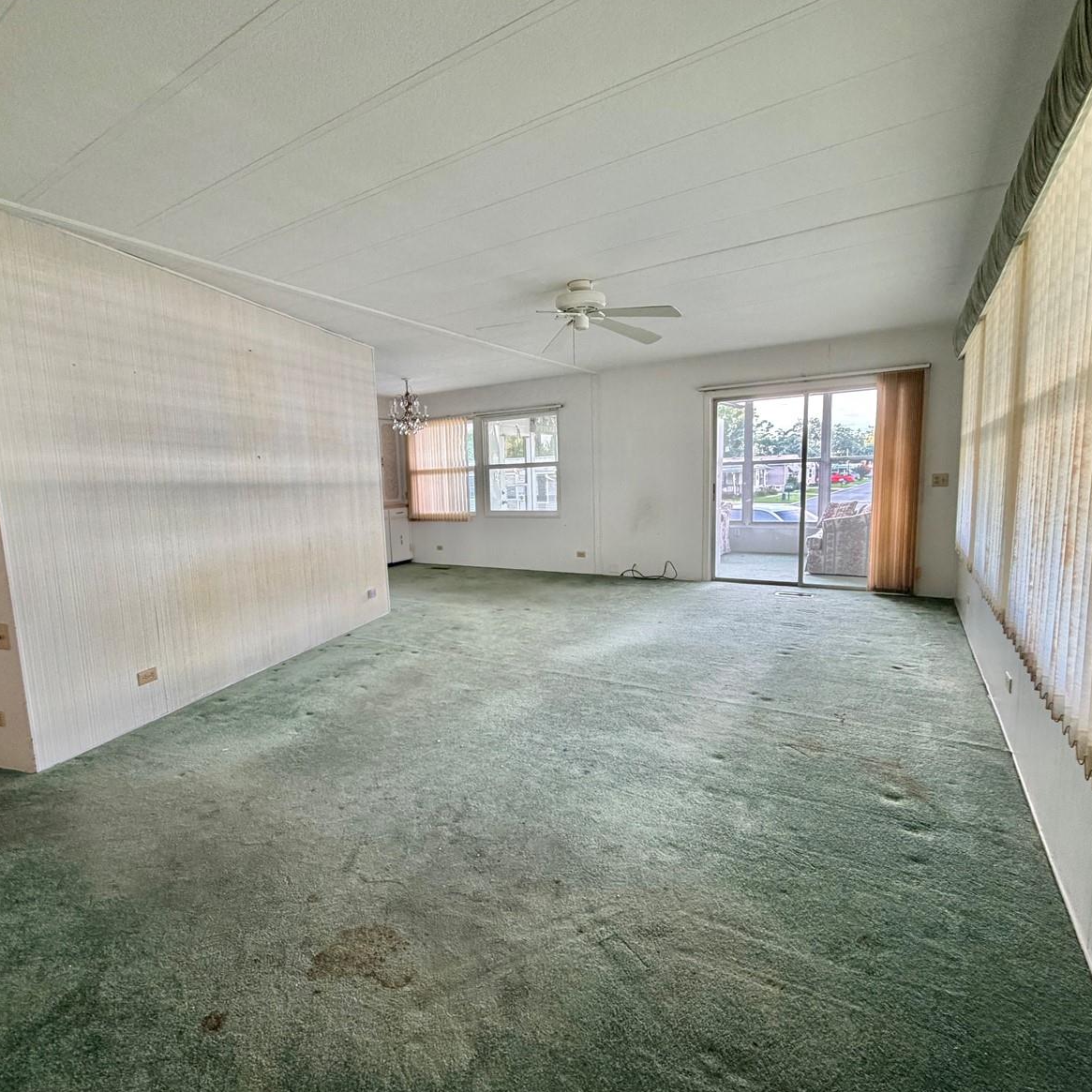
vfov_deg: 84.0
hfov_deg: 83.8
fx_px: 607
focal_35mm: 17
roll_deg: +2.3
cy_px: 555
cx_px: 506
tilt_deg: -6.6
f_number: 2.2
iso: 250
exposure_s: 1/60
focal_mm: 2.22
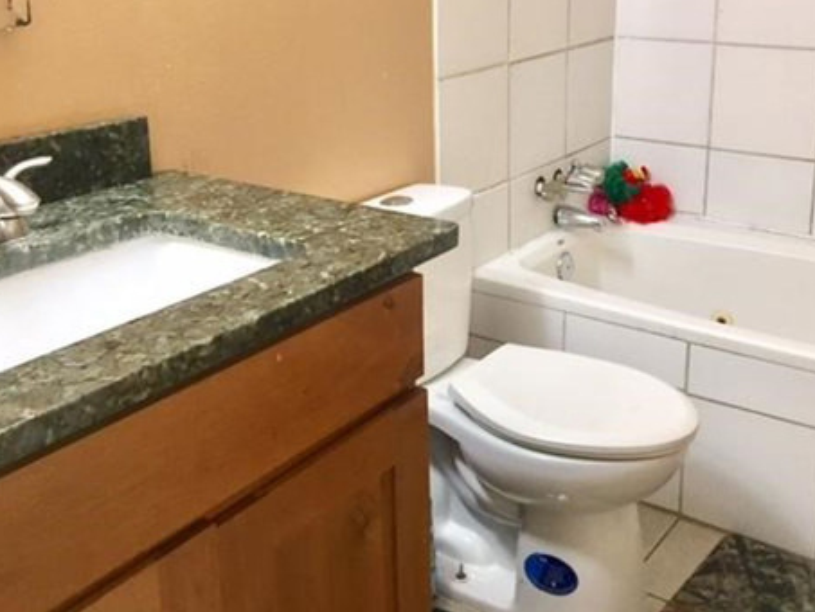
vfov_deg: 34.8
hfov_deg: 45.6
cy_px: 194
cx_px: 479
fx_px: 966
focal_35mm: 41
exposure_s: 1/30
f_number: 2.2
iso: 125
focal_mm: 4.15
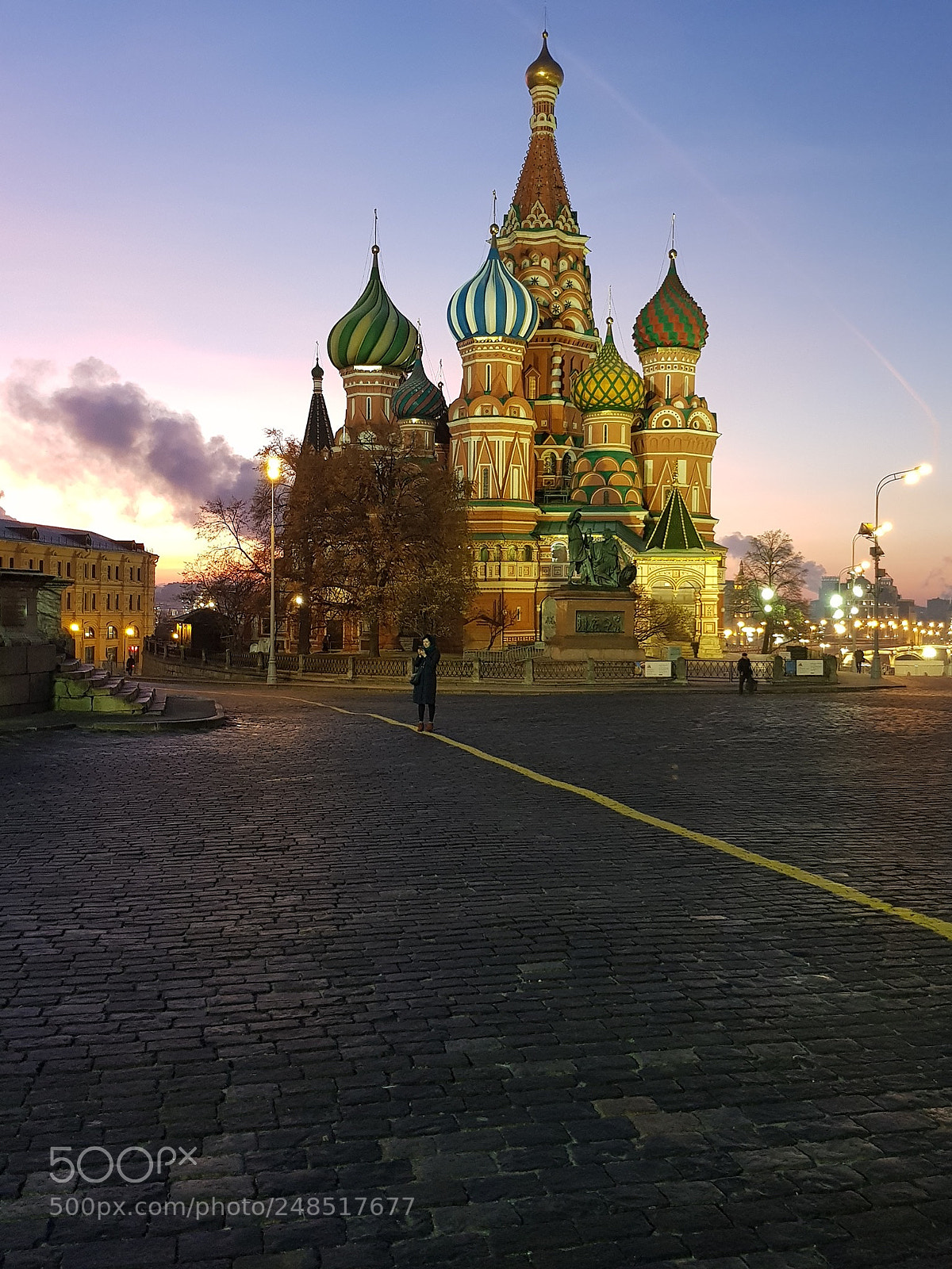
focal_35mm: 26
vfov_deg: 67.3
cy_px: 634
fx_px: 953
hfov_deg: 53.1
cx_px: 476
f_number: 1.7
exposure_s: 1/33
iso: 250
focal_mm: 4.2
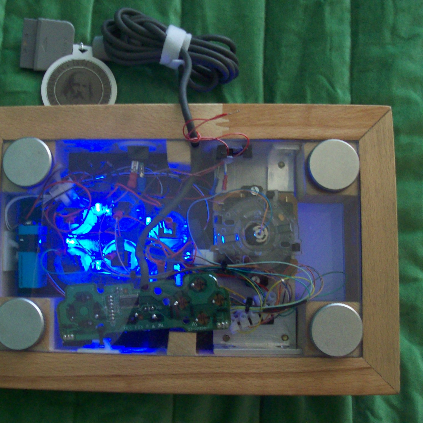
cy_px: 210
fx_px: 594
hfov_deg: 39.0
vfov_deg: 39.2
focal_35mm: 43
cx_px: 164
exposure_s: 1/8
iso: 200
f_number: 2.7
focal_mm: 6
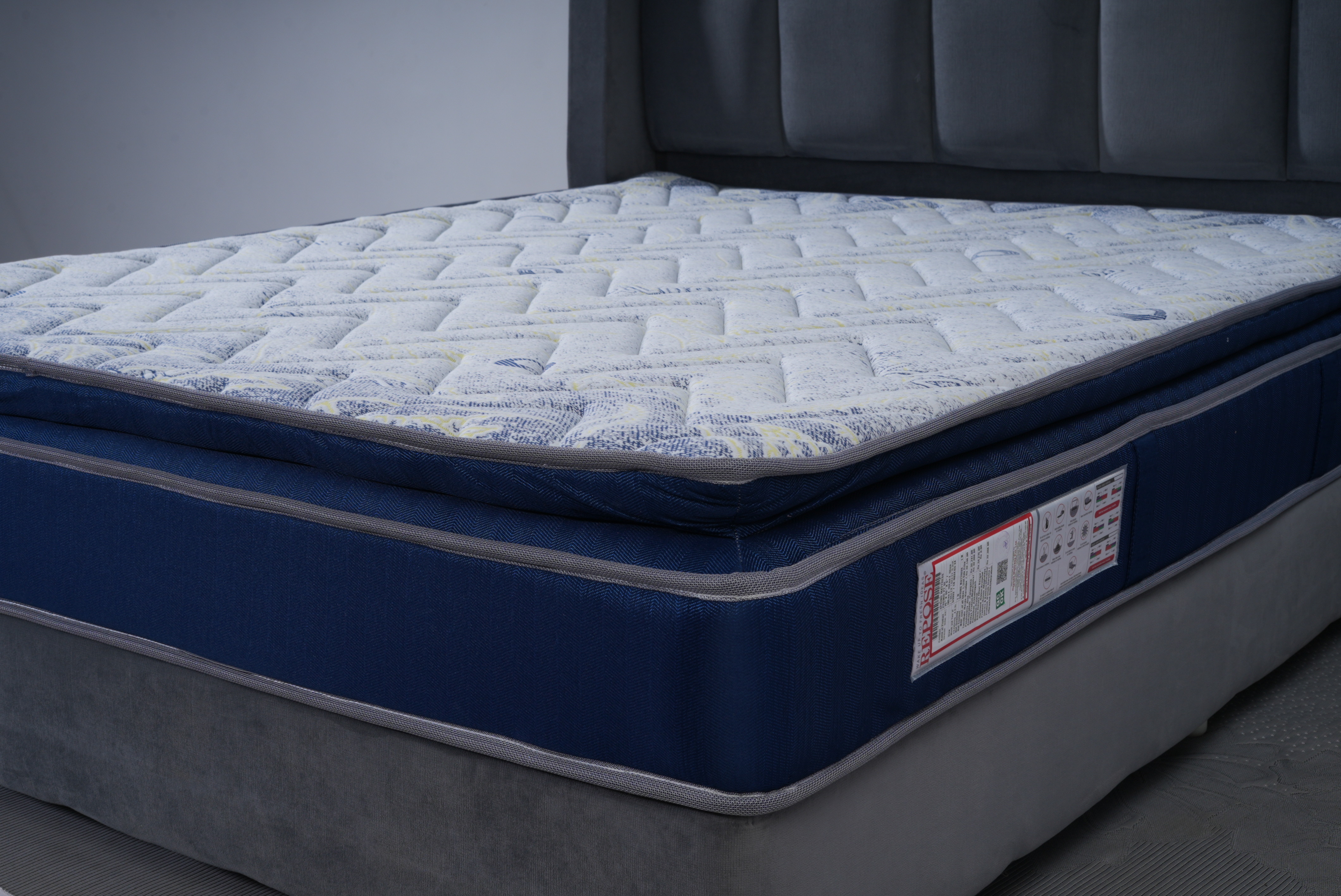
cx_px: 670
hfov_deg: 39.6
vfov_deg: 27.0
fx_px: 1863
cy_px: 448
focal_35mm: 50
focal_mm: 50
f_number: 13
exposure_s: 1/160
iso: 160
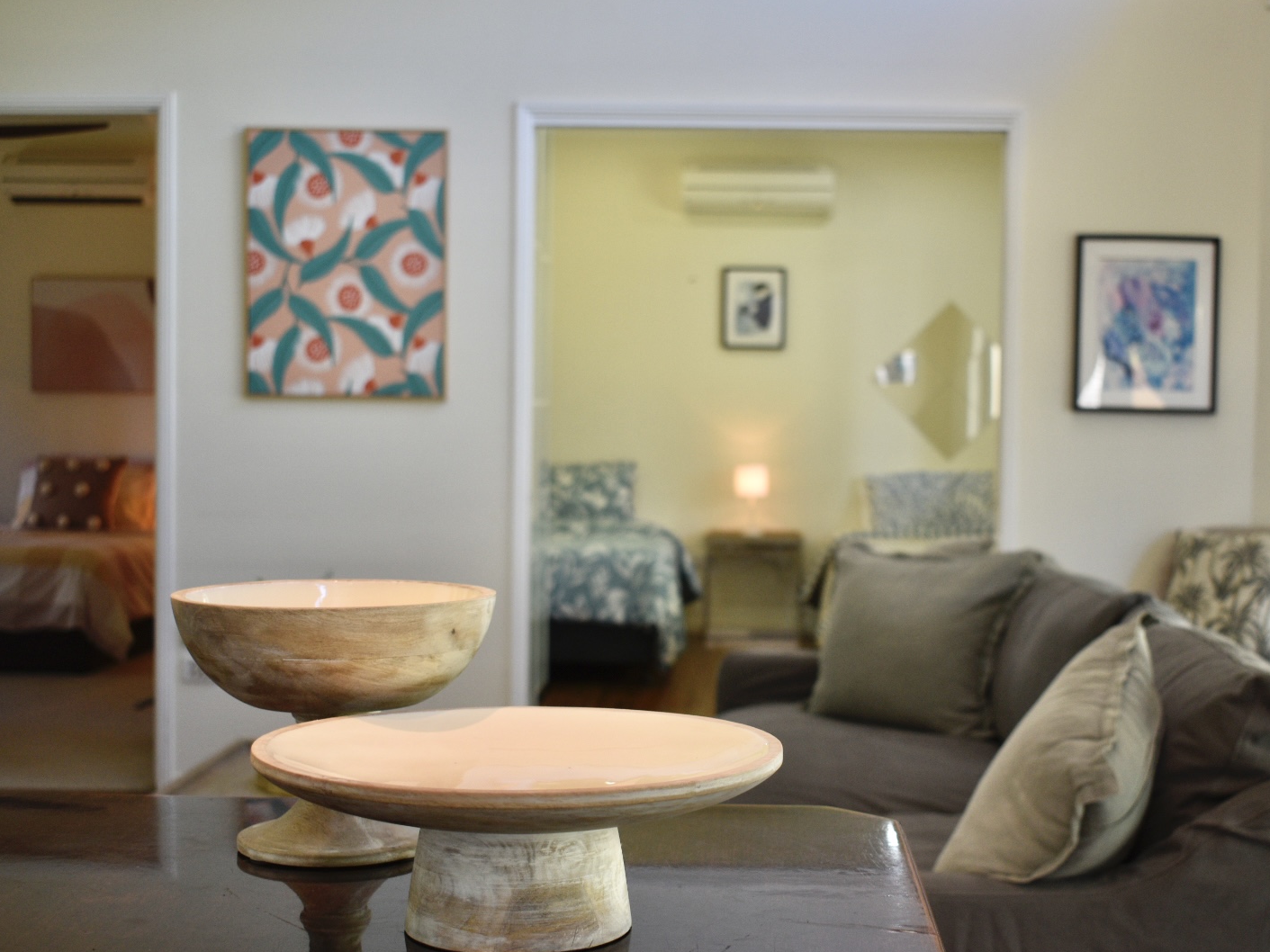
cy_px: 482
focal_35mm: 53
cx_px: 728
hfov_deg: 36.1
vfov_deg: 27.5
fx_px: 1944
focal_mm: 32
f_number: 4.5
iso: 560
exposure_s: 1/60
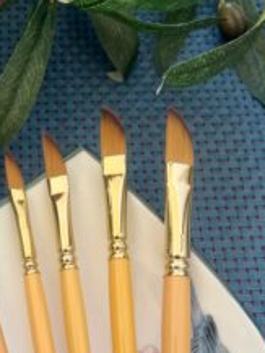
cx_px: 57
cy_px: 259
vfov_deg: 38.7
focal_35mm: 48
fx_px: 489
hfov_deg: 29.7
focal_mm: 5.7
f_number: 1.5
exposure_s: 1/121
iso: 64
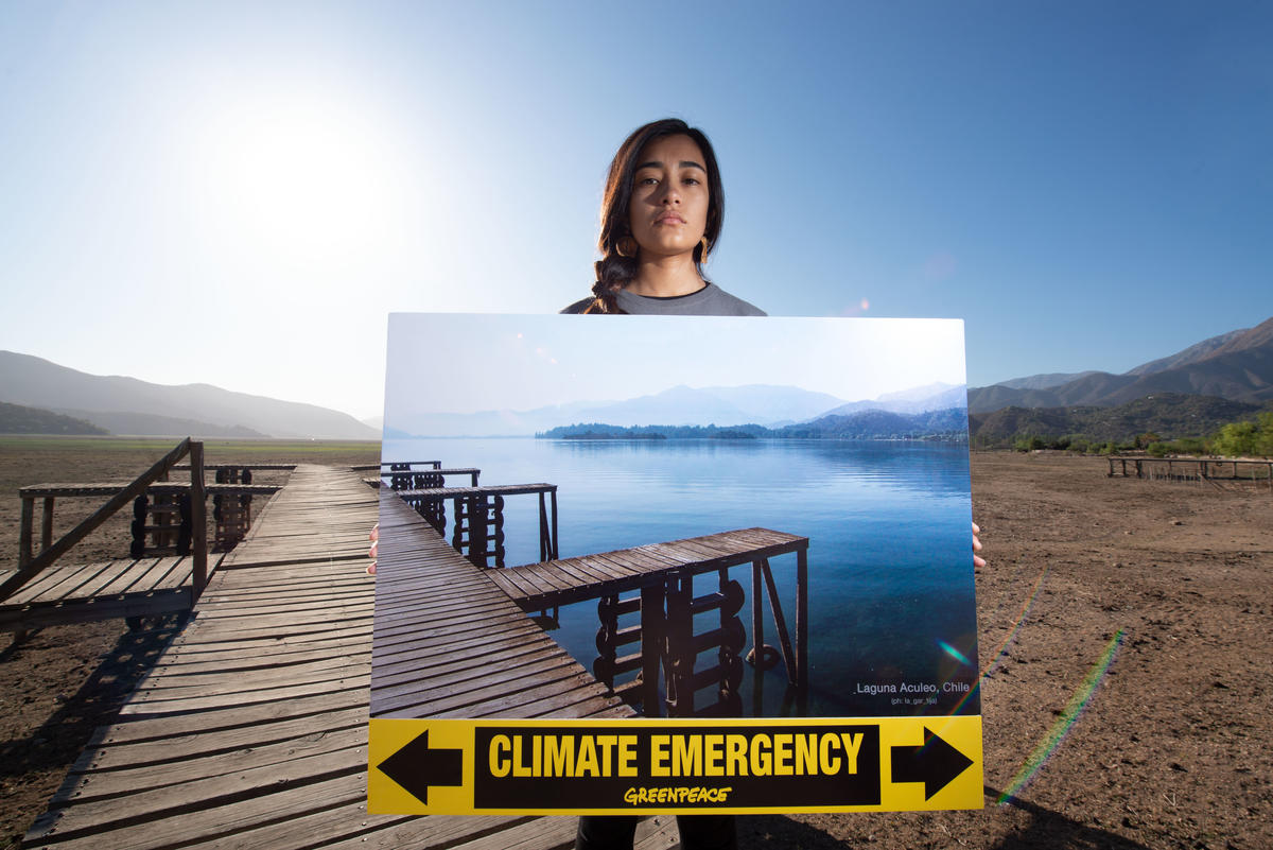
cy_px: 425
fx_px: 495
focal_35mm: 14
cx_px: 636
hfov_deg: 104.2
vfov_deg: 81.3
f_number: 10
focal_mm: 14
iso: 100
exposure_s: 1/200
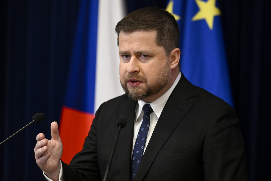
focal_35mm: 130
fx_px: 979
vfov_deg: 10.5
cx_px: 136
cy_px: 90
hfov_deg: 15.8
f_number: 3.5
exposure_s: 1/400
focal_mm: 130
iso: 1600
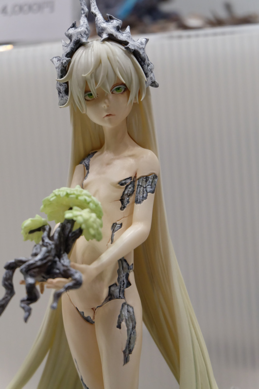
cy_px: 194
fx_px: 810
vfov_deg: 27.0
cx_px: 130
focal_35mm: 75
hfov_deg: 18.2
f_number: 5.6
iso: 3200
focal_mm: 50
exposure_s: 1/90
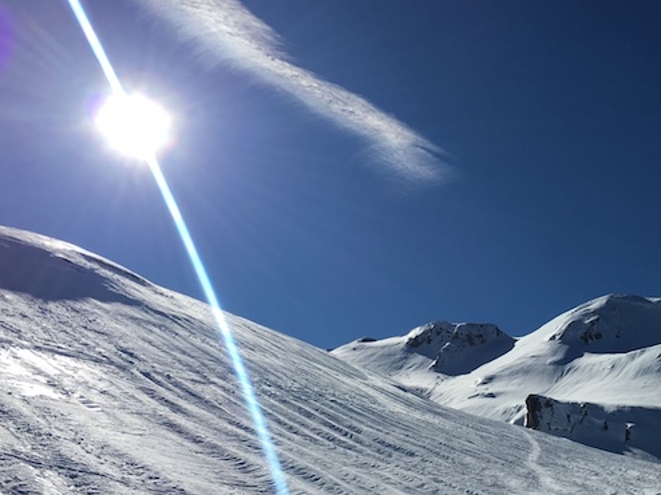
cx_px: 496
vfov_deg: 30.7
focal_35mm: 47
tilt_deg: +21.7
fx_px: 897
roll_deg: -0.3
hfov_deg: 39.4
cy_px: 313
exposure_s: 1/6410
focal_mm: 4.15
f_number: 2.2
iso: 25
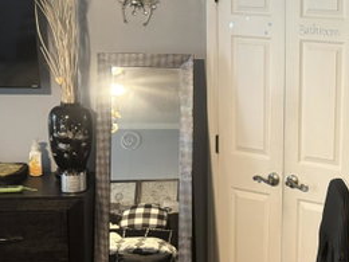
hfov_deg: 27.7
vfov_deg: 22.9
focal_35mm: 64
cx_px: 381
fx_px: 645
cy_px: 118
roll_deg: -1.9
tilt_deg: -8.7
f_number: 1.6
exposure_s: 1/30
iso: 500
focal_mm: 5.96
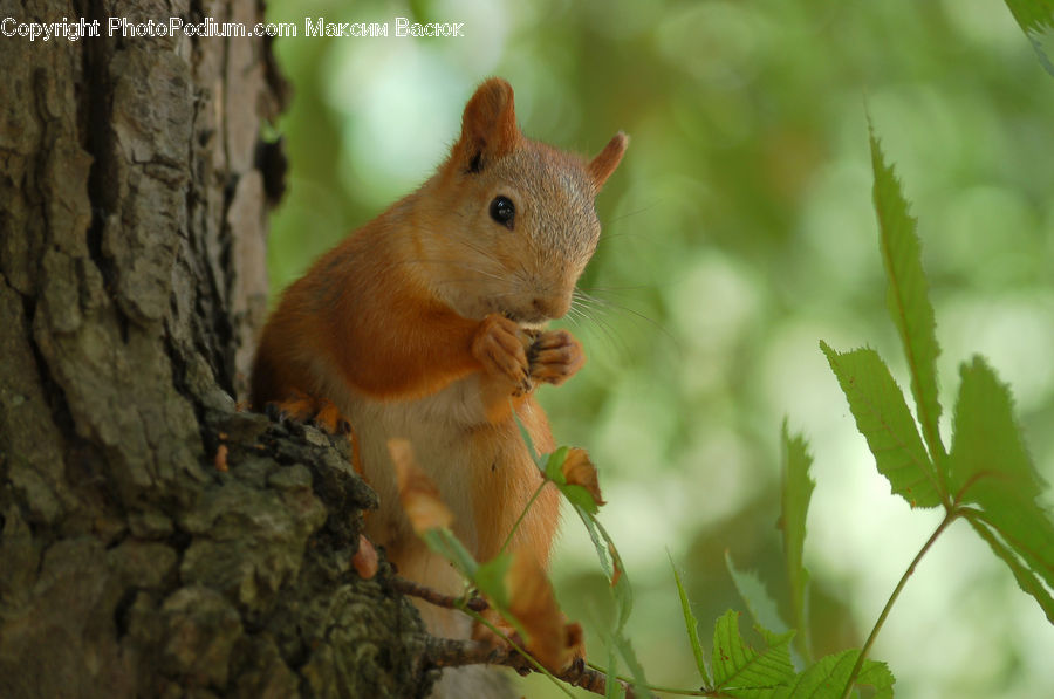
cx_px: 527
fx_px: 5261
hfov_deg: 11.4
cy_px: 350
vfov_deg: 7.6
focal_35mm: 180
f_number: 4.2
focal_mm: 120
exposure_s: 1/50
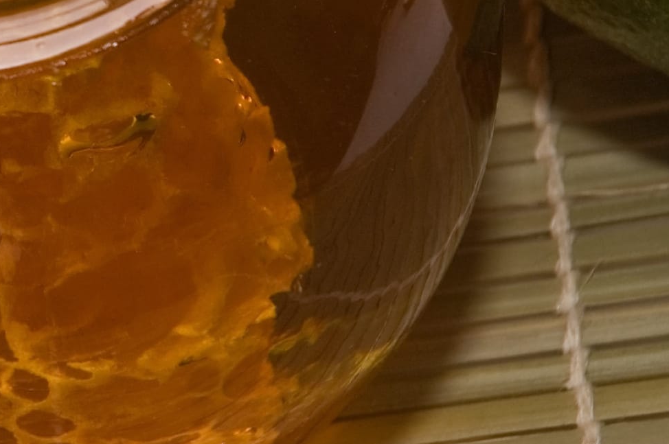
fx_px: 5160
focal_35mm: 278
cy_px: -62
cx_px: -284
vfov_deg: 4.9
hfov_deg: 7.3
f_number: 8
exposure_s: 1/60
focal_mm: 60
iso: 200
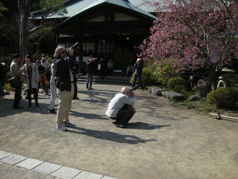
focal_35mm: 35
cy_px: 90
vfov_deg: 40.7
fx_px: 241
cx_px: 119
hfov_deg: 52.6
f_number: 5.7
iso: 64
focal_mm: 5.7
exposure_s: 1/195
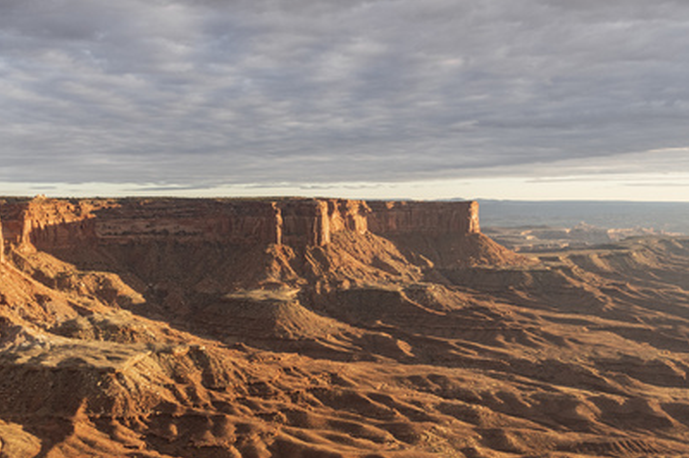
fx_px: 803
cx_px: 245
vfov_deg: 31.7
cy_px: 292
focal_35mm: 42
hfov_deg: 45.9
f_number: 4
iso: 400
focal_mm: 20
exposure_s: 1/125
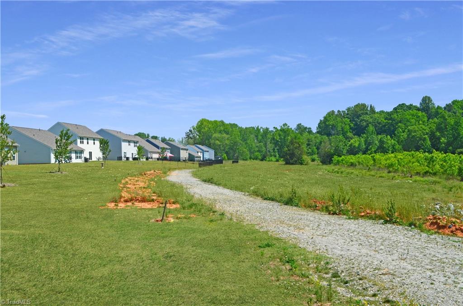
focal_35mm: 36
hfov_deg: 53.3
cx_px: 232
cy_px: 153
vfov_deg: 36.7
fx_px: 462
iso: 200
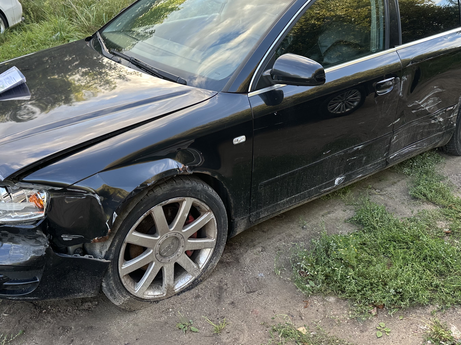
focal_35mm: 36
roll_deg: +2.9
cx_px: 202
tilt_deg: -20.2
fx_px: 479
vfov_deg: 39.5
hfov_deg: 51.2
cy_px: 144
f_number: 1.78
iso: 64
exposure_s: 1/121
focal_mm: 6.86
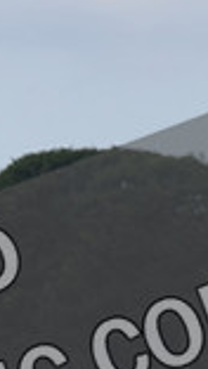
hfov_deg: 0.8
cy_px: 387
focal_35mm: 1558
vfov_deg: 1.4
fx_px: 15243
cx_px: -163
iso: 1250
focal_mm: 400
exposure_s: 1/1000
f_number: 8
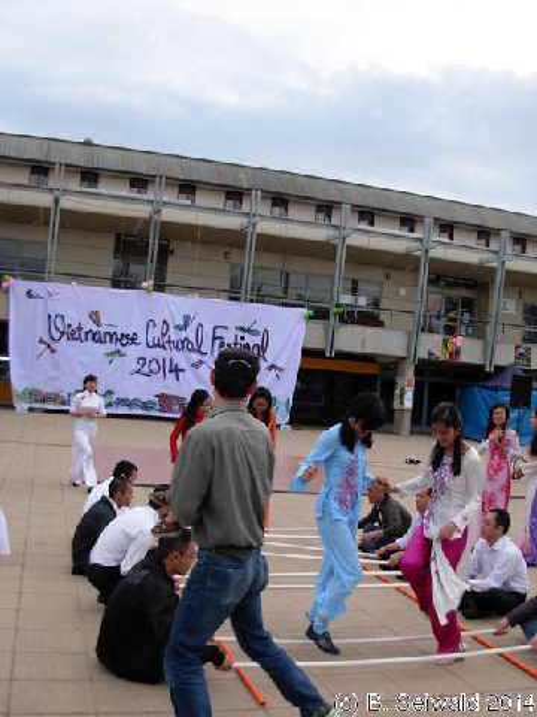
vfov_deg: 49.0
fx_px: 786
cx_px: 268
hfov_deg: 37.7
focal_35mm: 38
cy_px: 358
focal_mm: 6.3
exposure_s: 1/186
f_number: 2.9
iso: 79
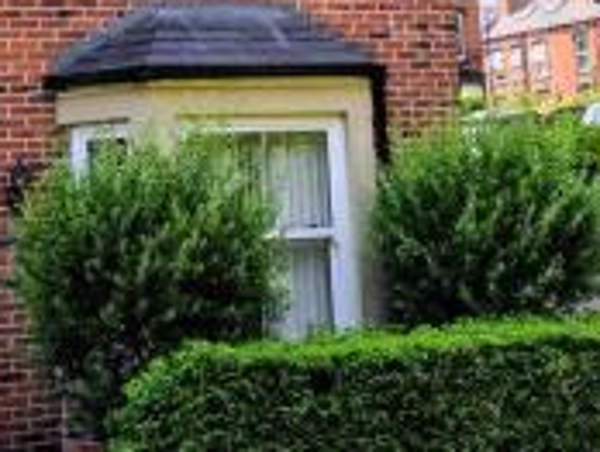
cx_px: 191
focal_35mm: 77
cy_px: -60
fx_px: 1336
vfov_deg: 18.4
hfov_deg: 25.1
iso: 80
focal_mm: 5.4
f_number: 1.8
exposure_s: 1/3152
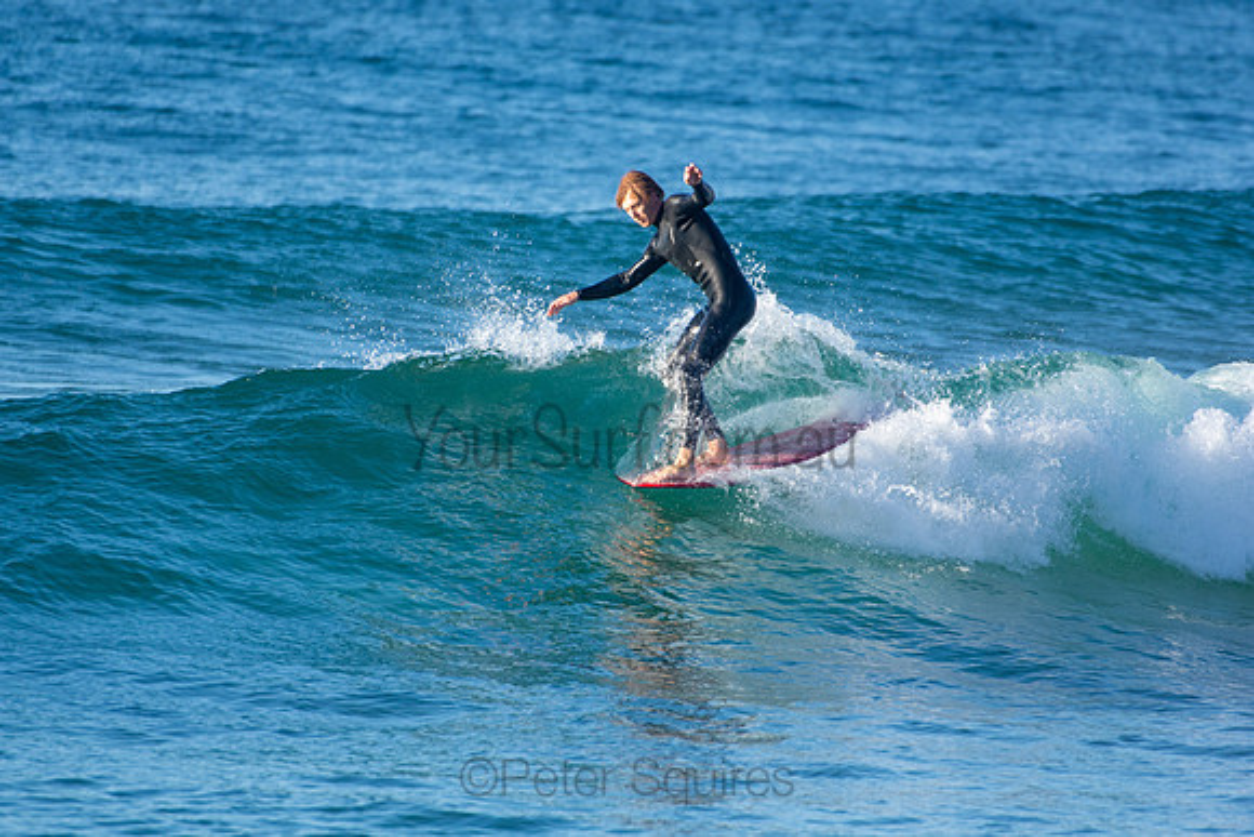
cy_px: 418
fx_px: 26130
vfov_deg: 1.8
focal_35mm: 750
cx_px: 627
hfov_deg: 2.7
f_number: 5.6
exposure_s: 1/1000
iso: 320
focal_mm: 500
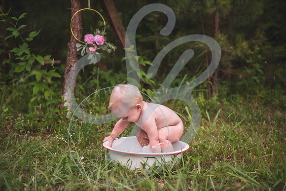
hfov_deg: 41.1
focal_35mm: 48
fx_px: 381
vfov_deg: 28.1
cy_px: 96
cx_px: 143
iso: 100
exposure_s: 1/320
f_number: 2.8
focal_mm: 48
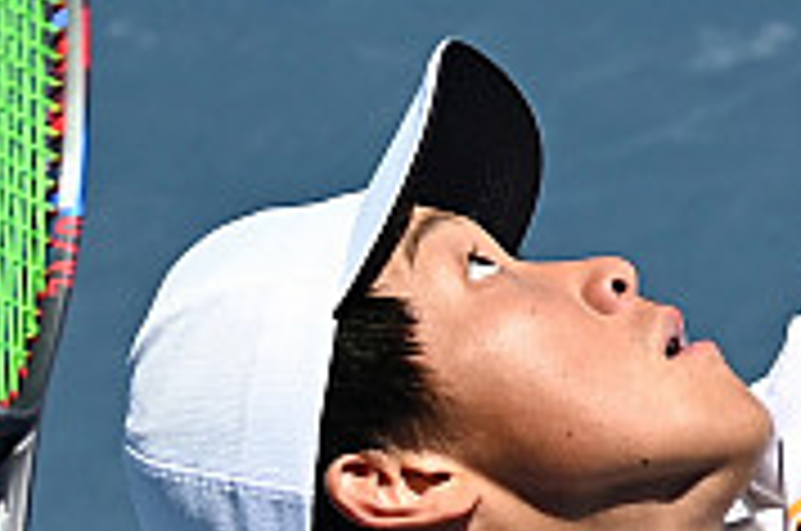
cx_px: 558
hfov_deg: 3.4
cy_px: 1026
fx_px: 13326
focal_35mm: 600
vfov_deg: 2.3
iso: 110
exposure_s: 1/1000
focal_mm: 125
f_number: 4.5
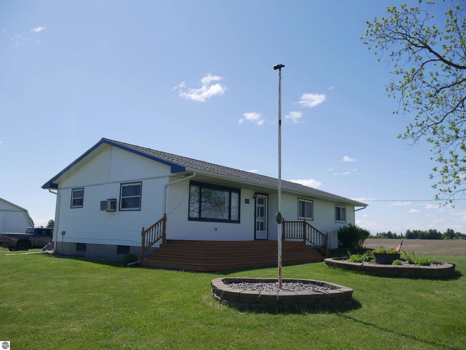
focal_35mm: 28
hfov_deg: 63.4
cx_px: 233
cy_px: 175
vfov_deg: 49.8
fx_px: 377
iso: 200
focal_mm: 14
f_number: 5.6
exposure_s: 1/1300
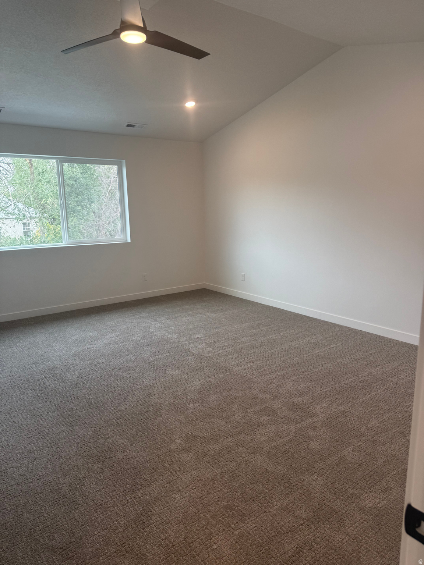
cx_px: 212
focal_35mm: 24
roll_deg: +2.2
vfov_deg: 71.6
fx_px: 392
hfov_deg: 56.8
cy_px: 282
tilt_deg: -9.6
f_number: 1.78
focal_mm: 6.76
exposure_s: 1/158
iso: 80
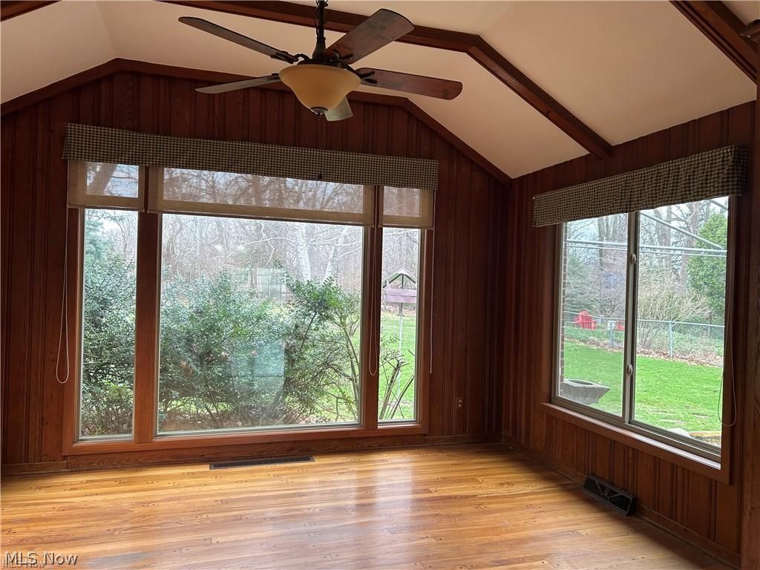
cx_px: 380
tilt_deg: -1.2
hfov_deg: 67.3
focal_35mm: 26
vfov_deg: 53.1
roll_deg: -1.3
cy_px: 285
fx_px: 571
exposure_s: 1/120
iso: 100
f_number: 1.5
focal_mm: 5.7
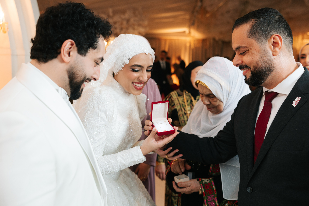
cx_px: 154
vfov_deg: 37.5
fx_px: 304
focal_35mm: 35
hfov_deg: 53.9
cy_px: 103
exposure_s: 1/200
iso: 500
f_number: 3.2
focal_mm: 35
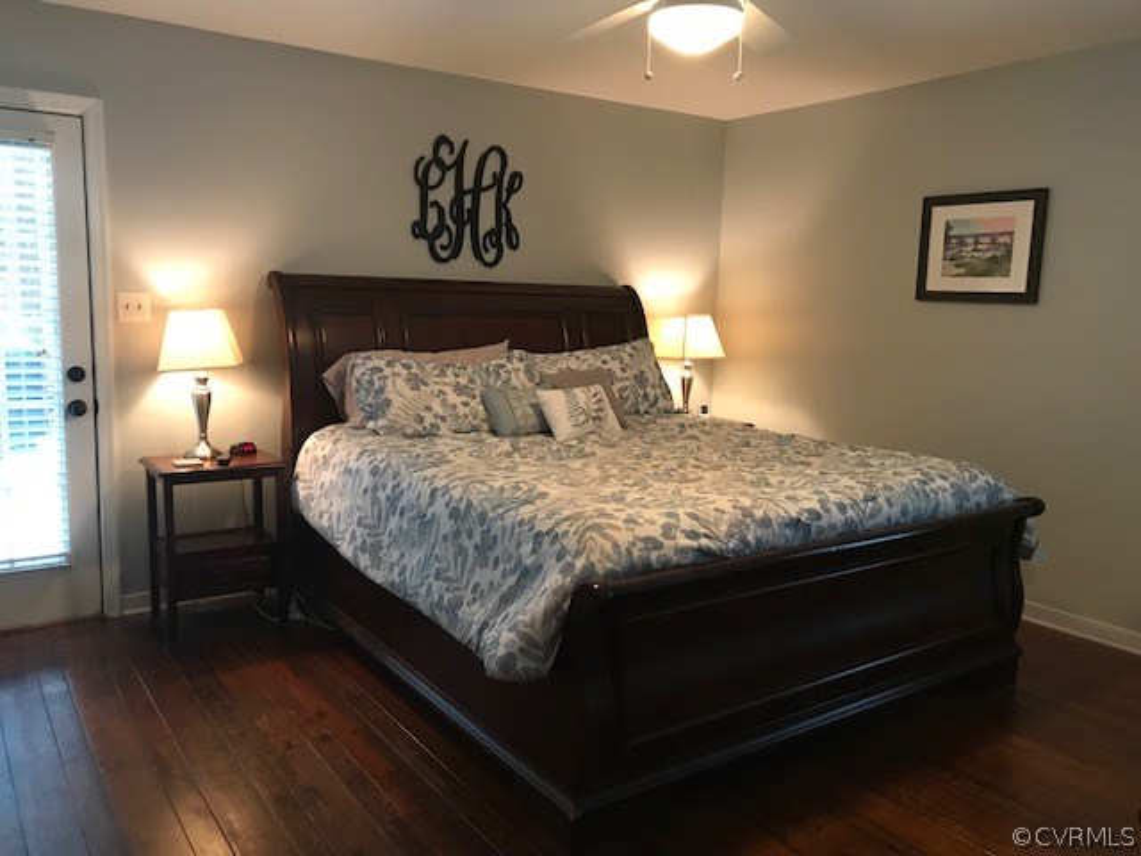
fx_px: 923
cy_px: 428
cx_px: 570
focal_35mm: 28
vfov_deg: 49.7
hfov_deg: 63.4
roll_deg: -1.5
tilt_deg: -6.8
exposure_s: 1/12
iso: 100
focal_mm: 3.99
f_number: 1.8
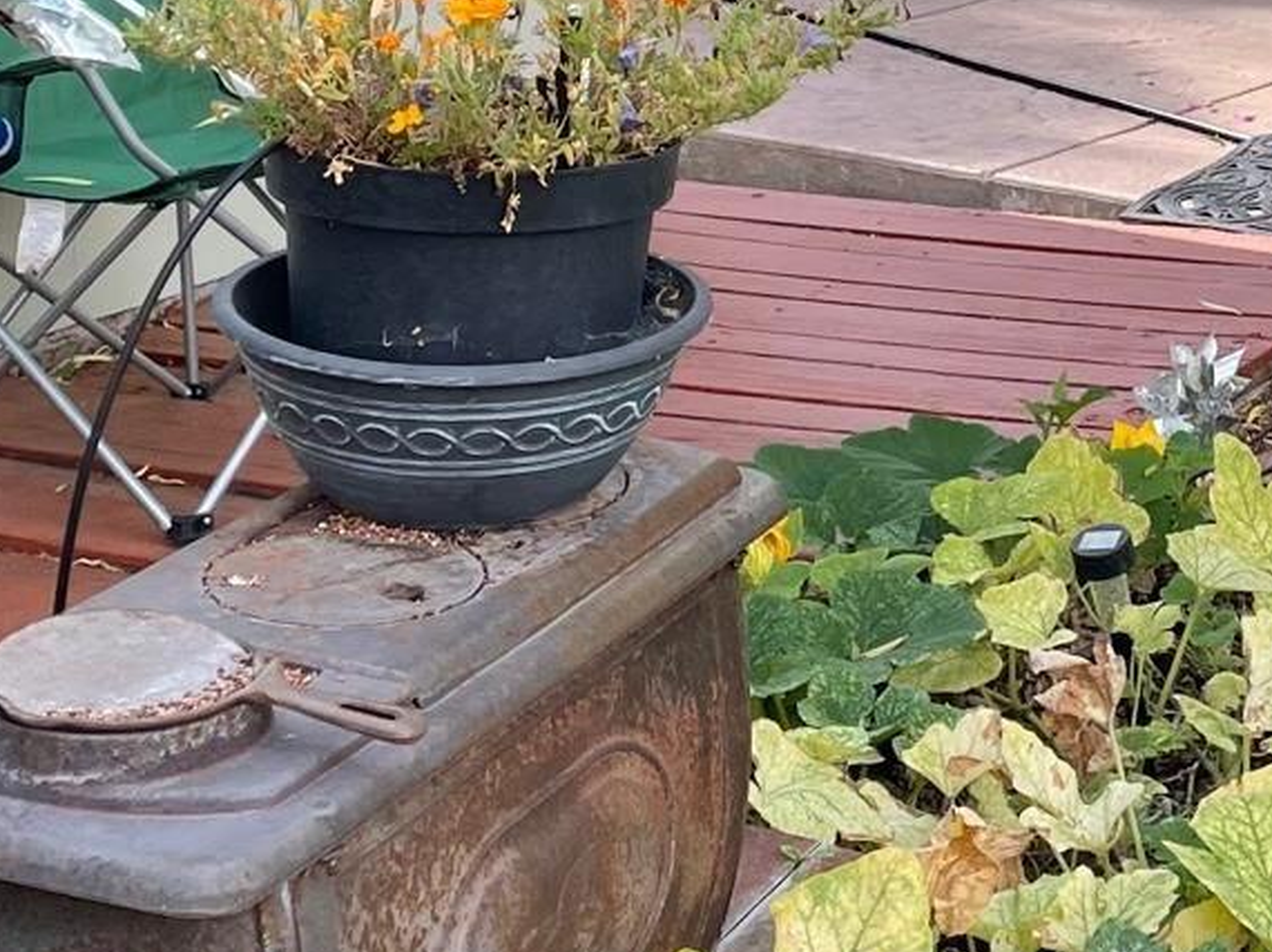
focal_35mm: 92
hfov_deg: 20.6
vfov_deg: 15.7
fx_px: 3379
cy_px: -42
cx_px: 1305
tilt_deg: -8.8
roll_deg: -1.2
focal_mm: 4.2
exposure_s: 1/619
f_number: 1.6
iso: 32
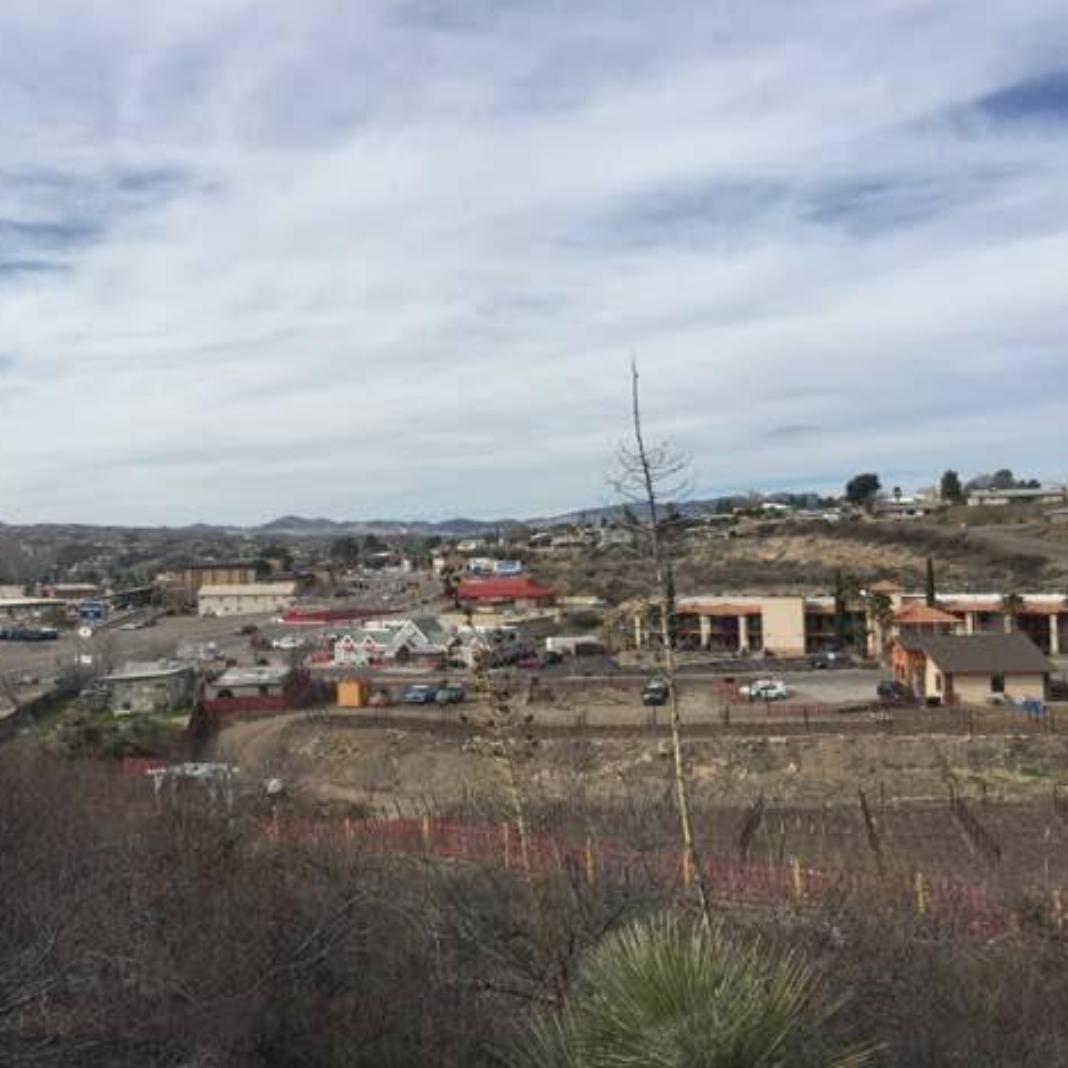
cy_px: 524
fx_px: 1222
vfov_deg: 47.2
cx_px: 385
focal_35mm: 35
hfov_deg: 46.7
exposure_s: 1/2639
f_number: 2.2
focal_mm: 4.15
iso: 32
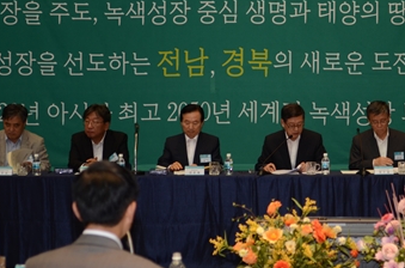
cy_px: 99
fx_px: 1366
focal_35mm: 122
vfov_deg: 11.2
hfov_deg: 16.8
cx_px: 281
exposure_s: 1/60
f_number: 2.8
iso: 320
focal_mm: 55
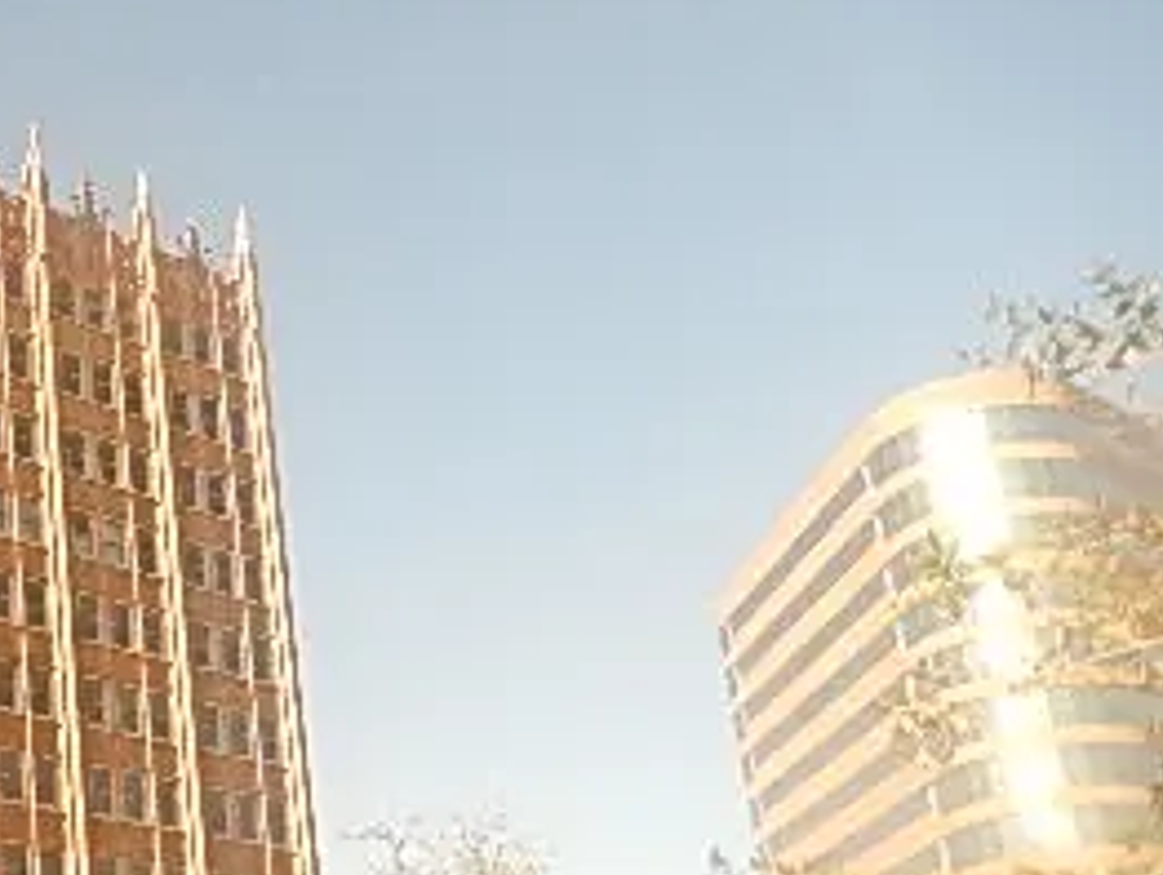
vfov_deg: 23.9
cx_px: -204
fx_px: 2051
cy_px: 591
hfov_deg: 28.0
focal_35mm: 61
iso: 125
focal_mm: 4.5
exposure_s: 1/500
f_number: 3.4
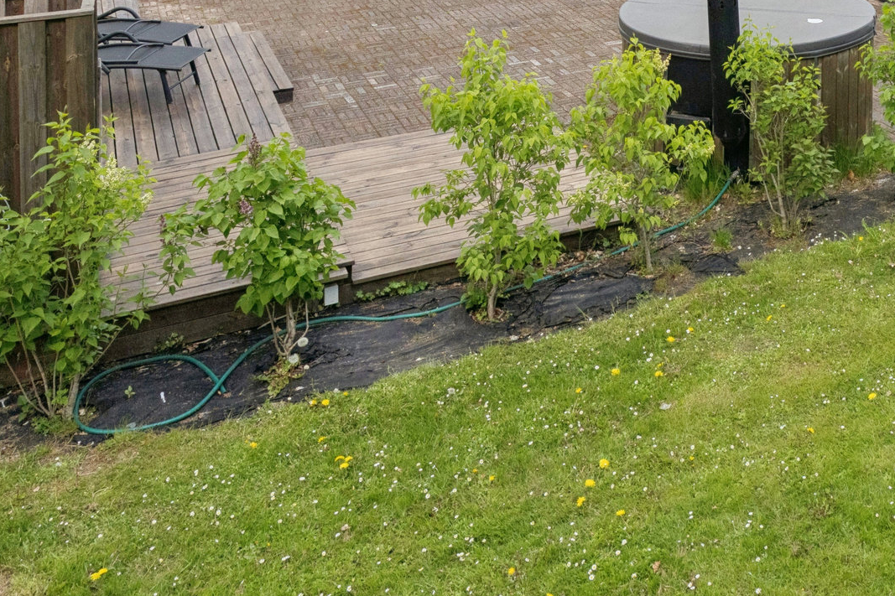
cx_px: 817
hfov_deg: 40.1
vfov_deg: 26.5
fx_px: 1119
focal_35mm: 45
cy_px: -118
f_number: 6.3
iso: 400
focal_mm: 16
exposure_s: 1/1600
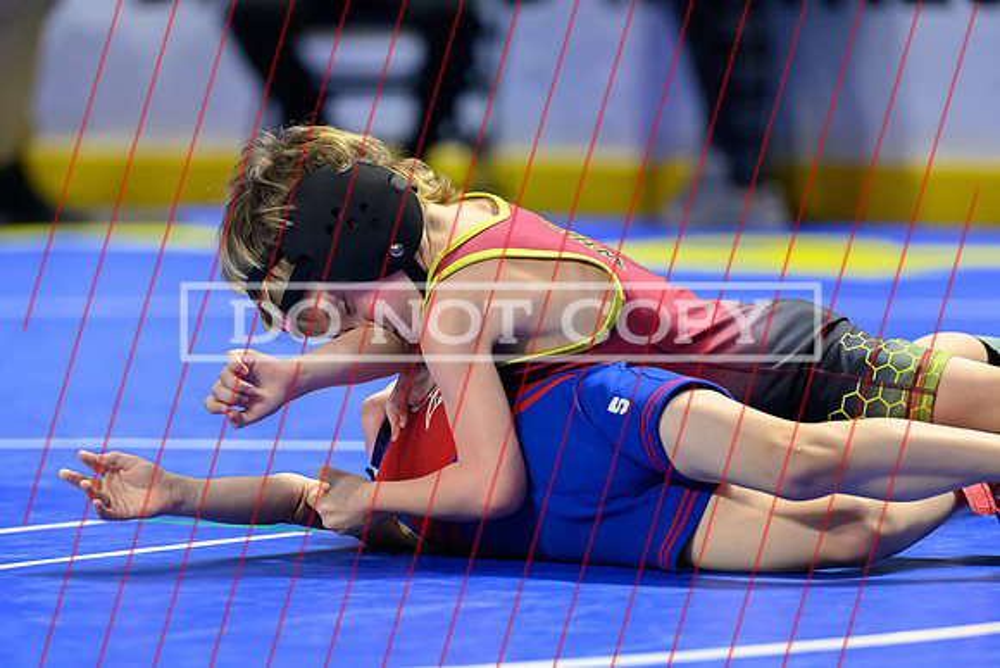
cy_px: 423
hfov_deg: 7.1
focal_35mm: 290
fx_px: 8048
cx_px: 420
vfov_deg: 4.7
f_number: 2.8
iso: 3600
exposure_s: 1/800
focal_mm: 200
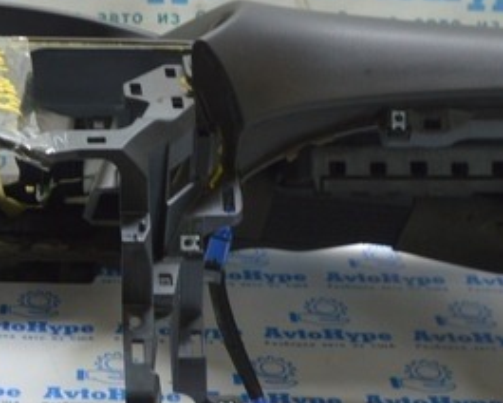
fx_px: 1459
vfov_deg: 15.5
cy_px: 39
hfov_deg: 18.9
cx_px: -17
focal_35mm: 98
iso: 400
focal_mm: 18
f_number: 3.5
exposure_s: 1/40
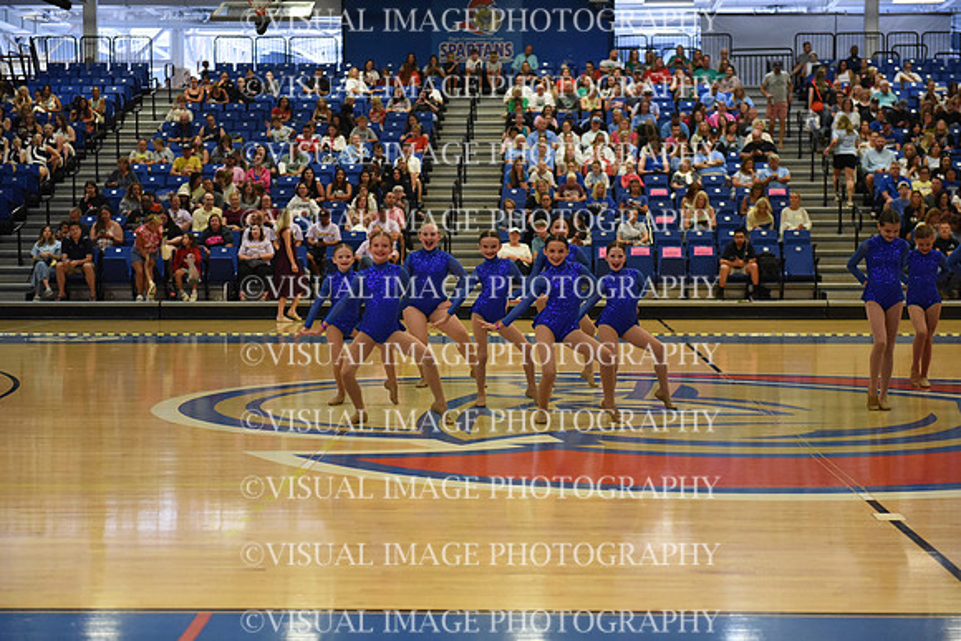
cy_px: 320
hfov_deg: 28.8
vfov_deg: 19.5
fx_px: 1869
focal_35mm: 70
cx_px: 480
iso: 6400
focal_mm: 70
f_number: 2.8
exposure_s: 1/1000
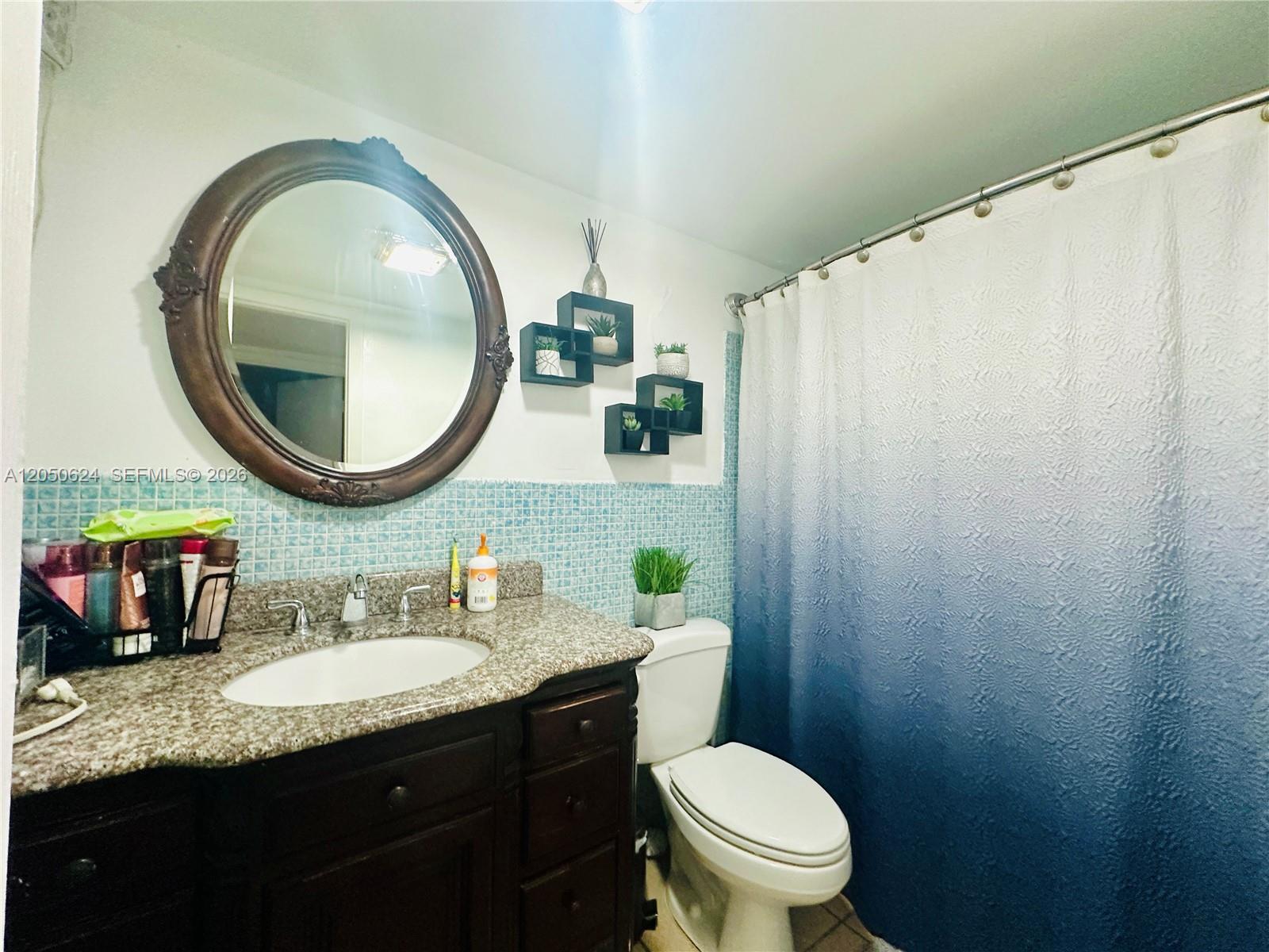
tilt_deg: +3.9
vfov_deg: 85.7
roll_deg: -0.3
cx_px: 634
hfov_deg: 102.1
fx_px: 513
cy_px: 476
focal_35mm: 14
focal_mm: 2.22
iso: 400
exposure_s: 1/60
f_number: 2.2
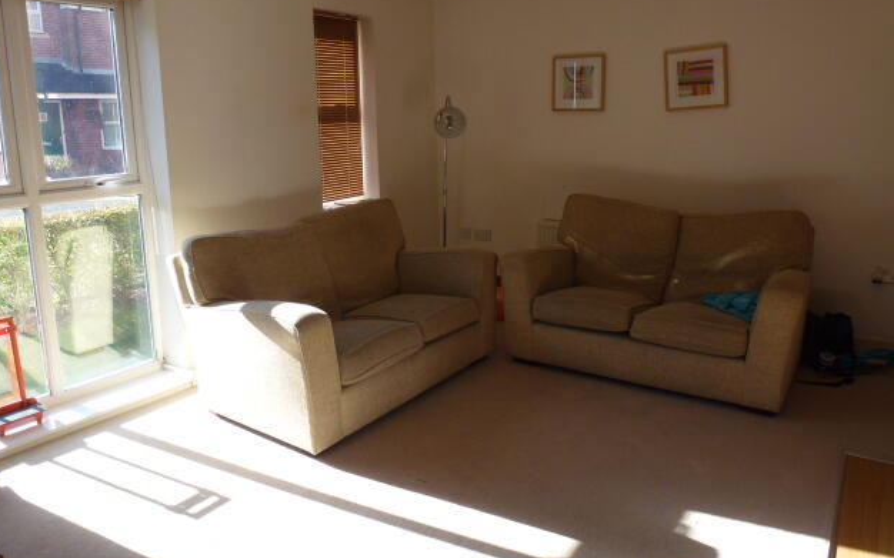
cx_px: 448
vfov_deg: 47.4
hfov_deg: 70.4
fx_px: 633
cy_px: 230
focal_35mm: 26
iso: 100
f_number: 3.3
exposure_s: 1/125
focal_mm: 4.3
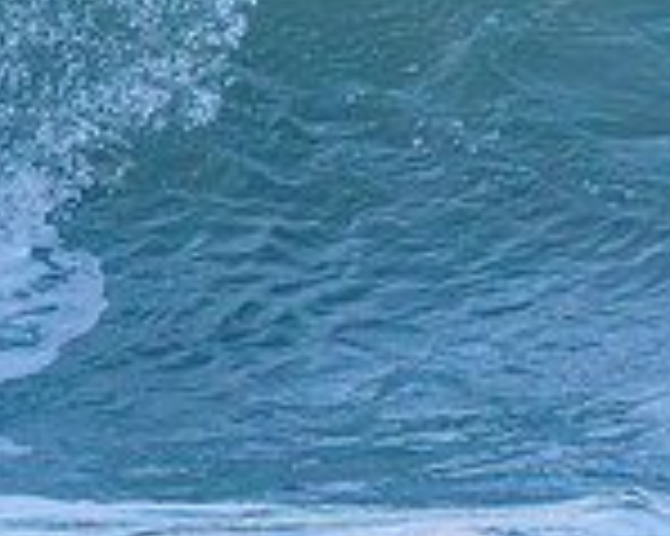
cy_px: -124
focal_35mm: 2222
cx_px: -441
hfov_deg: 0.9
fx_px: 44032
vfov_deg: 0.7
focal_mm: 500
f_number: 5.6
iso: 900
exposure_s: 1/2000
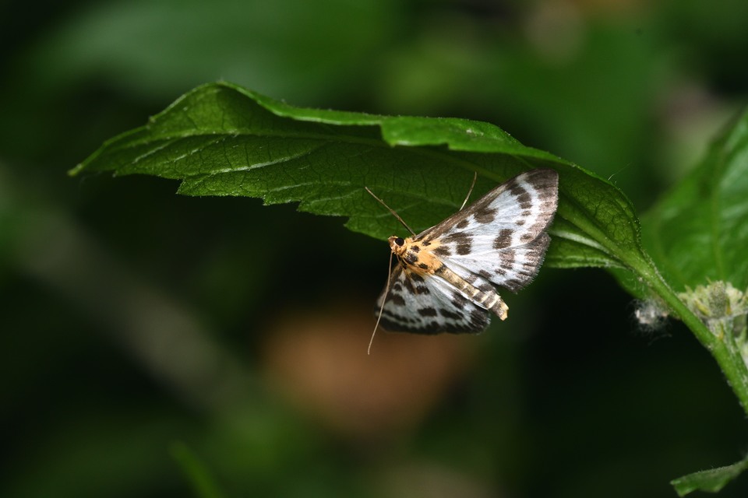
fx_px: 4675
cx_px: 374
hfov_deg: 9.1
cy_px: 249
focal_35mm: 225
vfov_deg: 6.1
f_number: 9
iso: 400
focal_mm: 150
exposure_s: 1/250
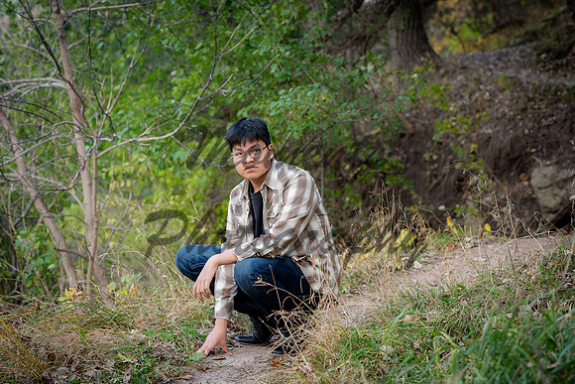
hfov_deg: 23.9
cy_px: 192
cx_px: 288
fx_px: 1358
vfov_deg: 16.1
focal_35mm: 85
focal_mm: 85
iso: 200
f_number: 3.5
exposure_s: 1/125
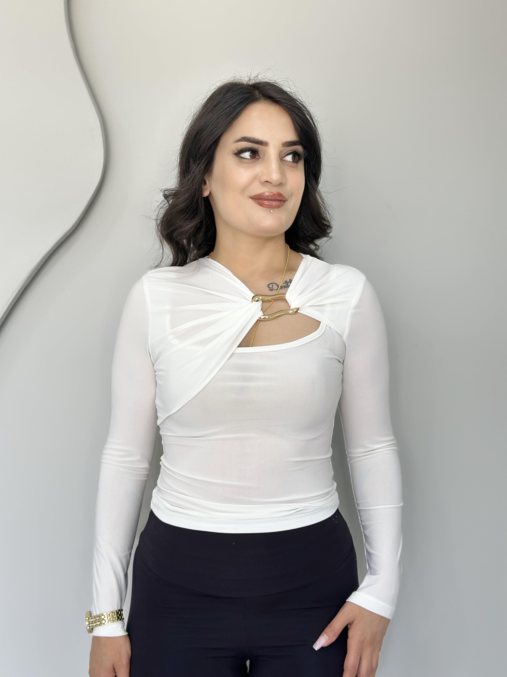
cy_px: 338
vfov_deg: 39.7
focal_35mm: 48
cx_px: 254
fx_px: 937
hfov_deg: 30.3
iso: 80
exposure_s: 1/50
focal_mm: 6.86
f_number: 1.78
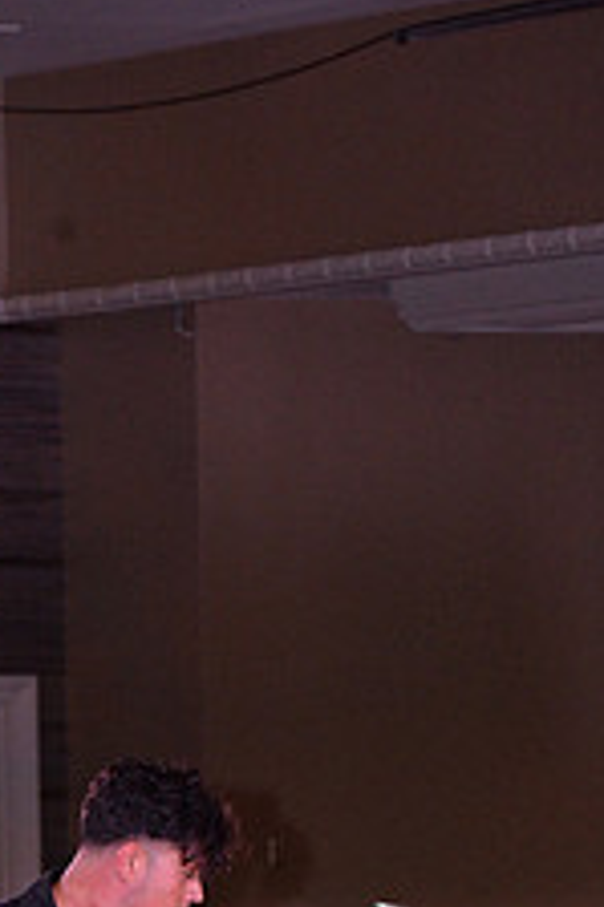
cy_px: 1118
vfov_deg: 6.5
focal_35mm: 316
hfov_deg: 4.3
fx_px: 7964
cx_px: -156
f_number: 6.3
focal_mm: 122
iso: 2000
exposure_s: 1/250
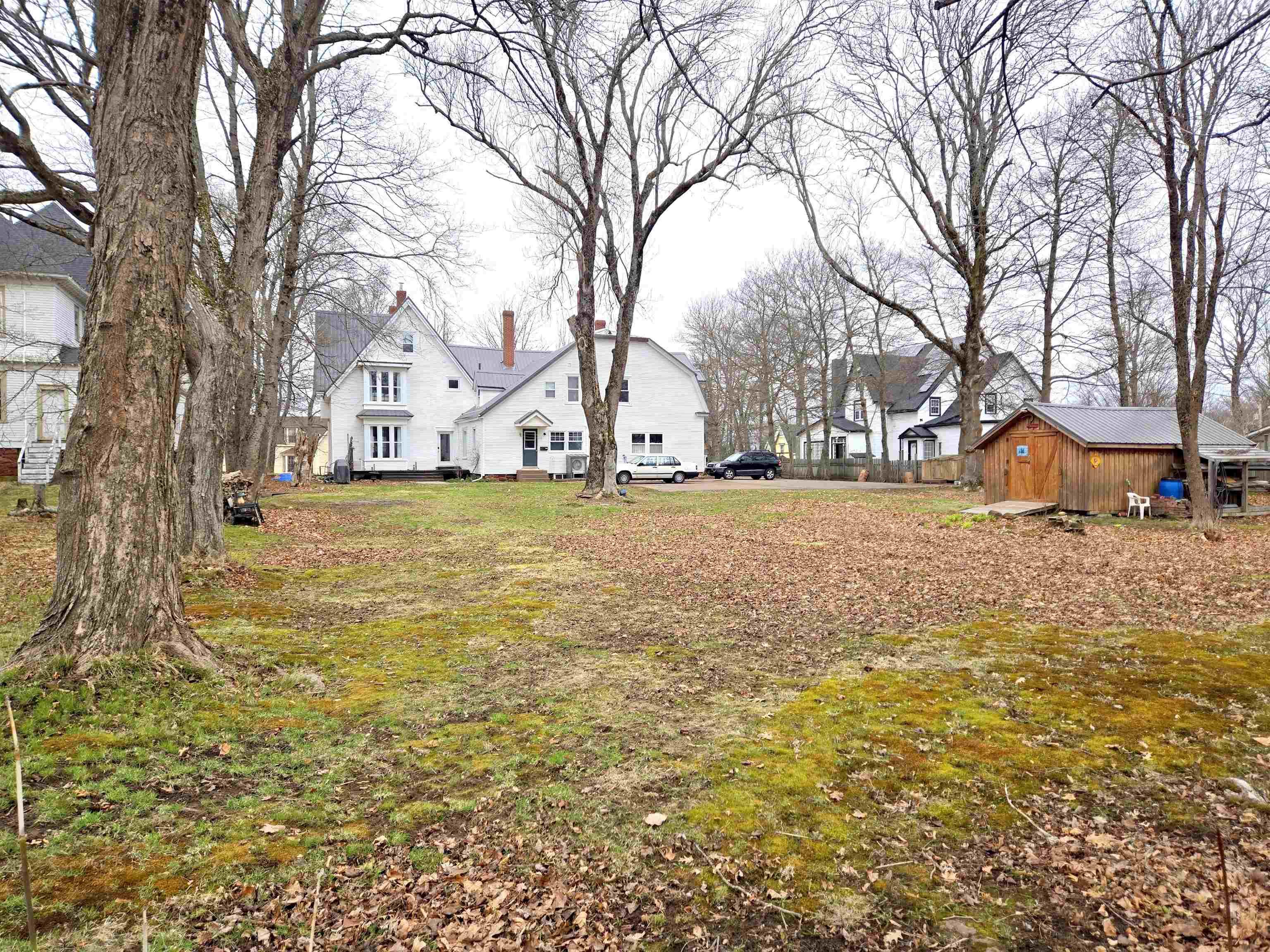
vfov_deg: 58.9
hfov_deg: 73.9
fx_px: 844
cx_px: 635
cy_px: 476
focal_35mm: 23
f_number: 1.8
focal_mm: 5.4
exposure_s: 1/1154
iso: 25
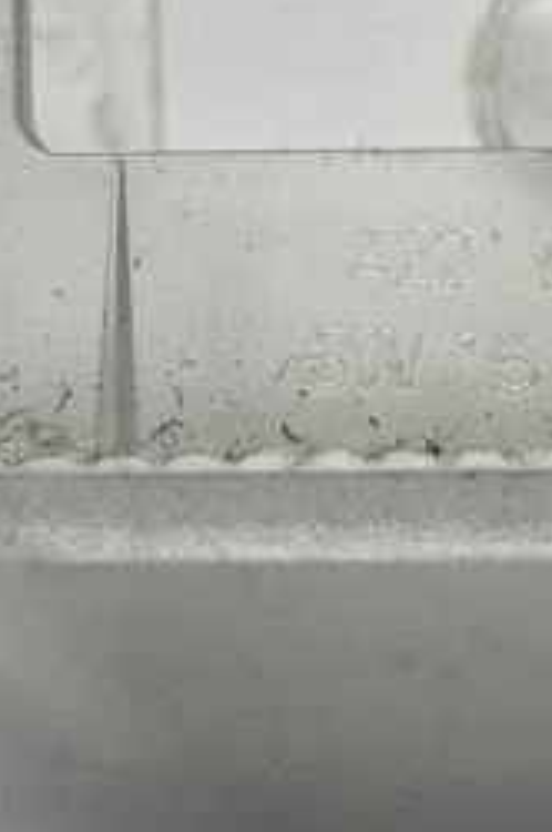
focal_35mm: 64
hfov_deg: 19.9
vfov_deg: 31.1
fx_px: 1476
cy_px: 253
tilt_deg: -68.5
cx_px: 662
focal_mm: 2.22
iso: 40
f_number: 2.2
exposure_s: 1/294
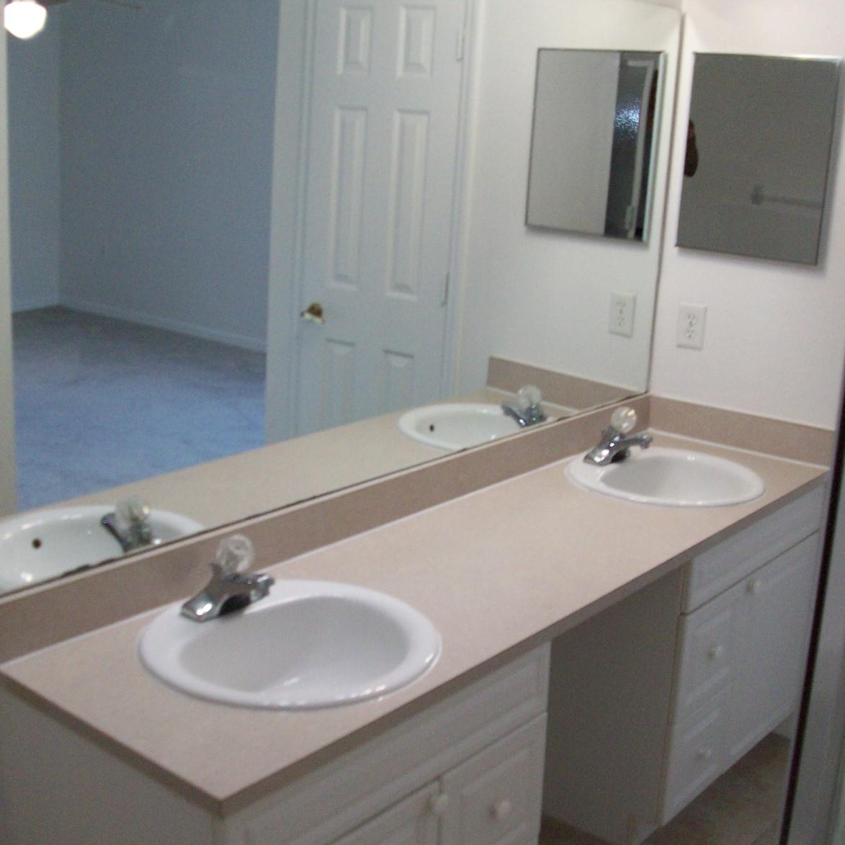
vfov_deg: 40.9
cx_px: 461
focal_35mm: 41
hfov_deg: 40.9
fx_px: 1132
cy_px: 418
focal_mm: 5.7
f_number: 2.8
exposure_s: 1/70
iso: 160
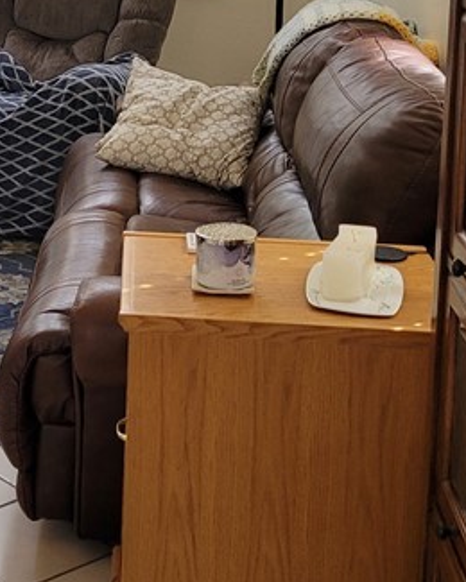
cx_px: 7
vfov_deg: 23.3
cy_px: 72
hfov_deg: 18.7
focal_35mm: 80
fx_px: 1379
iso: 160
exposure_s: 1/60
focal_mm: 5.4
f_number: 1.8
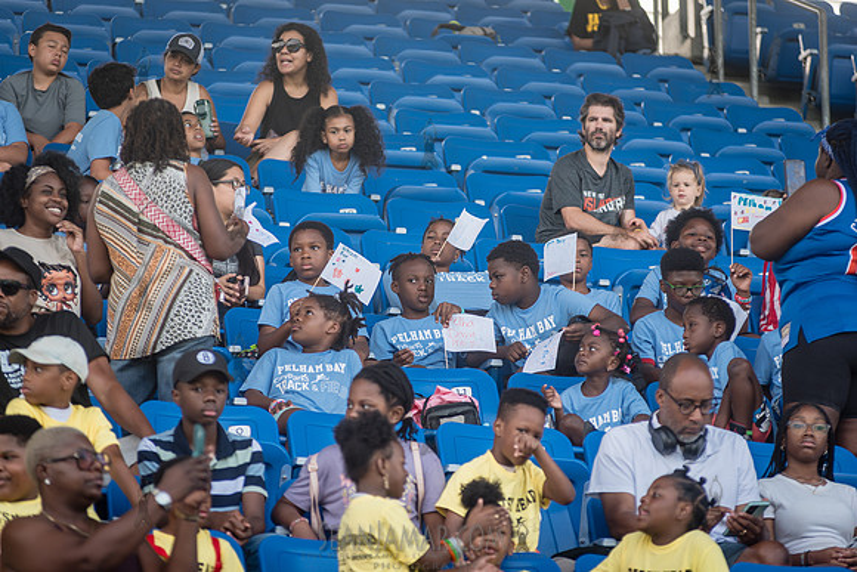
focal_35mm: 200
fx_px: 4762
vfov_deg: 6.9
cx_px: 428
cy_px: 286
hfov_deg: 10.3
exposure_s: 1/250
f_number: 4
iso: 125
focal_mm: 200
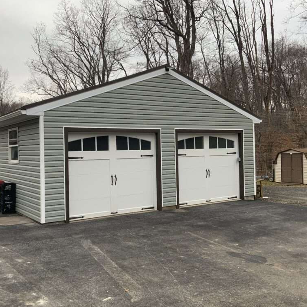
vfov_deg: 47.2
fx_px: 351
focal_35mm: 35
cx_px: 111
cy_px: 152
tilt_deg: +0.0
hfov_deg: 46.7
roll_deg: +0.1
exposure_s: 1/122
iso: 25
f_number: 1.8
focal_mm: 3
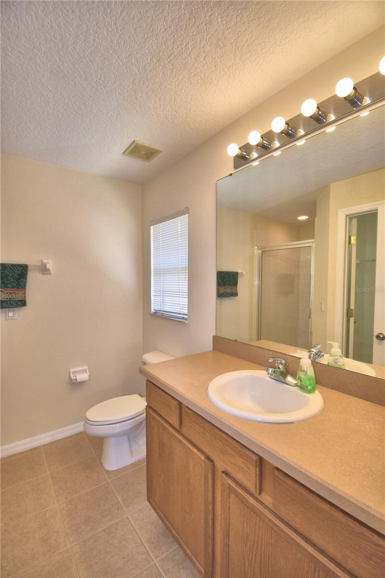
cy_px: 289
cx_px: 192
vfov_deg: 100.4
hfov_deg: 77.3
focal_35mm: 15
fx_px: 241
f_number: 4.5
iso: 125
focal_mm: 10
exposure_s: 1/60
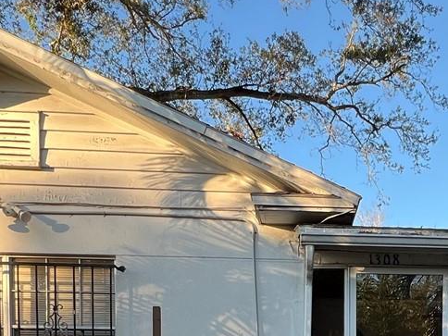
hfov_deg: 42.4
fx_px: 557
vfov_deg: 27.8
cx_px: 341
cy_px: 440
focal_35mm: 43
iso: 32
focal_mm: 1.57
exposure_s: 1/116
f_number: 1.8
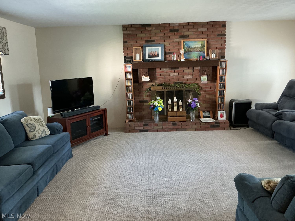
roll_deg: +2.9
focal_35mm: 29
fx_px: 247
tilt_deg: -11.5
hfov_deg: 61.7
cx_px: 148
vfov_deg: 48.2
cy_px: 110
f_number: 1.8
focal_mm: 3
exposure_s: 1/40
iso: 250
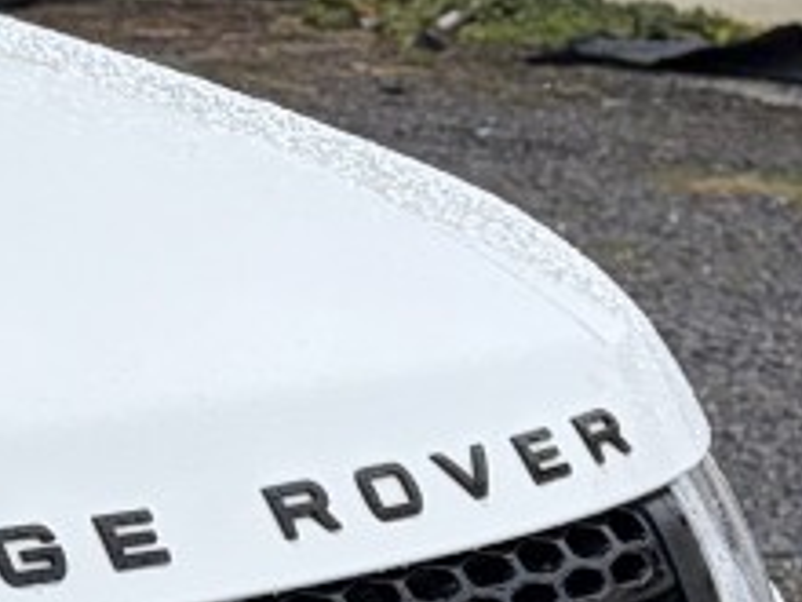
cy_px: 529
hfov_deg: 10.3
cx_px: -1002
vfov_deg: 8.7
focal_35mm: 170
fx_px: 3939
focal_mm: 5.96
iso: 50
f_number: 1.6
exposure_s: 1/1751
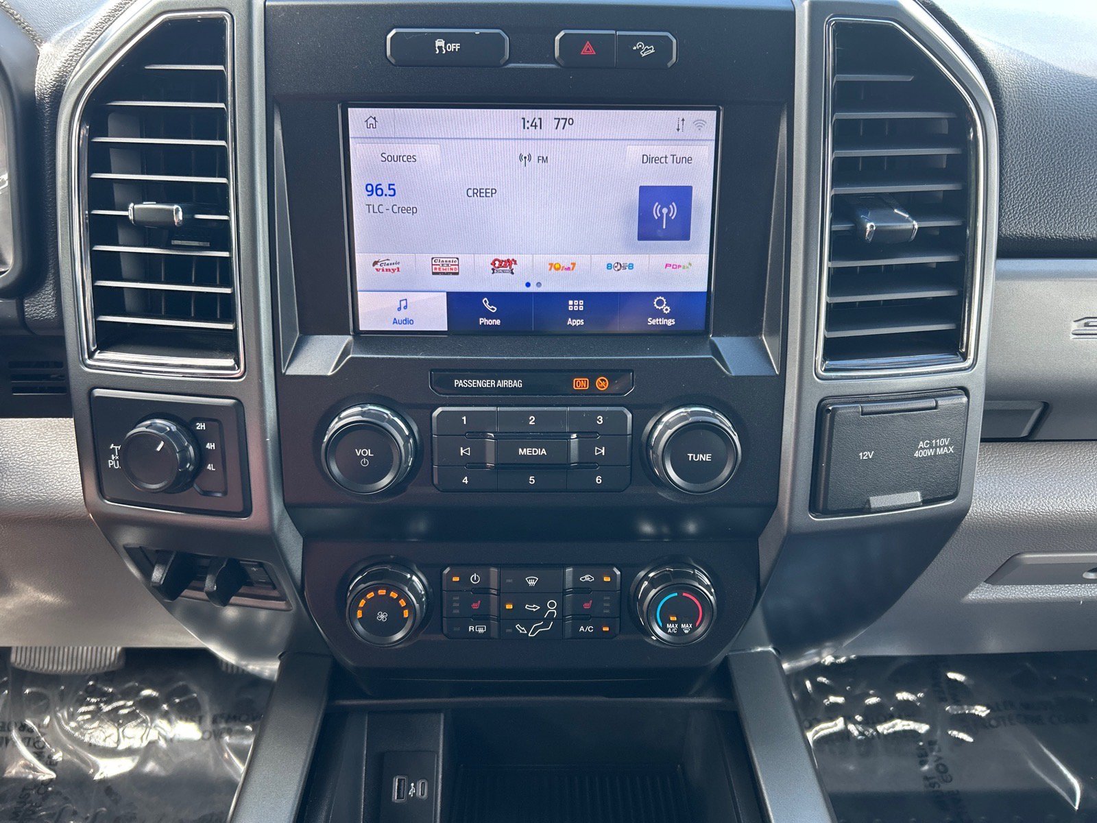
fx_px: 824
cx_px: 548
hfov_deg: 67.3
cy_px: 412
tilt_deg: -28.5
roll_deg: +1.3
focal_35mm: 26
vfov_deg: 53.1
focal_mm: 5.7
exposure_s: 1/121
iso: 64
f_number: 1.5
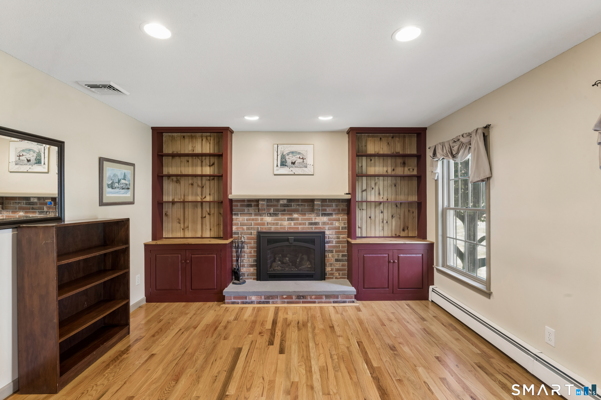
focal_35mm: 17
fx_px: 282
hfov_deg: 93.6
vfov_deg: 70.8
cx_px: 300
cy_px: 200
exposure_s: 1/1.67
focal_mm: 16.9
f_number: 13
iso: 400
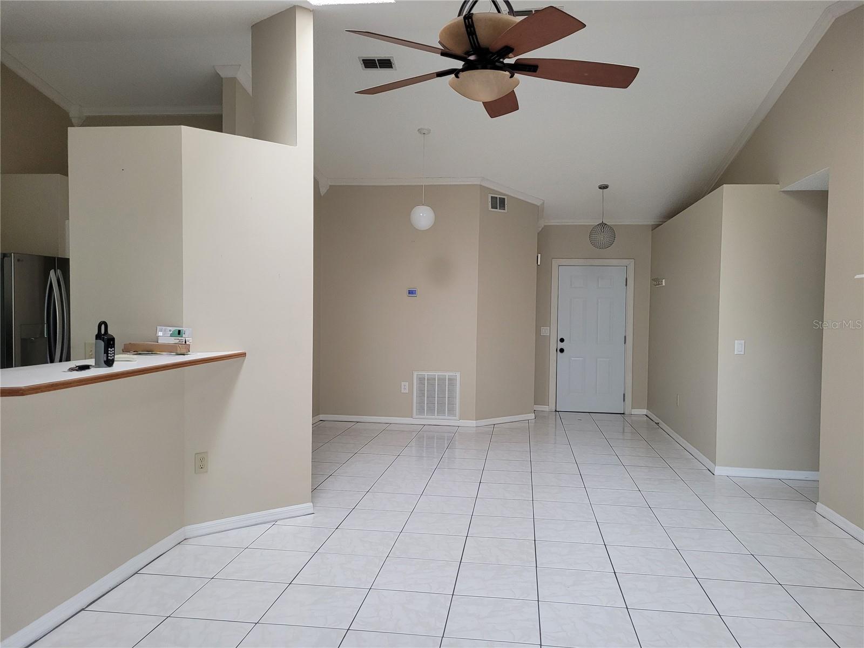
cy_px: 324
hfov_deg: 67.3
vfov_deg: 53.1
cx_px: 432
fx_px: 649
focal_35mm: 26
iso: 320
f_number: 1.8
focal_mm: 5.4
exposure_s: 1/120
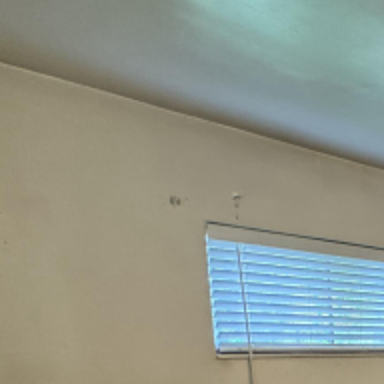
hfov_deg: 28.0
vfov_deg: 33.8
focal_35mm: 43
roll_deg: +0.1
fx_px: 540
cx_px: 559
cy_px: 428
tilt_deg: -9.0
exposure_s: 1/60
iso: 250
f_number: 2.2
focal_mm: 2.22
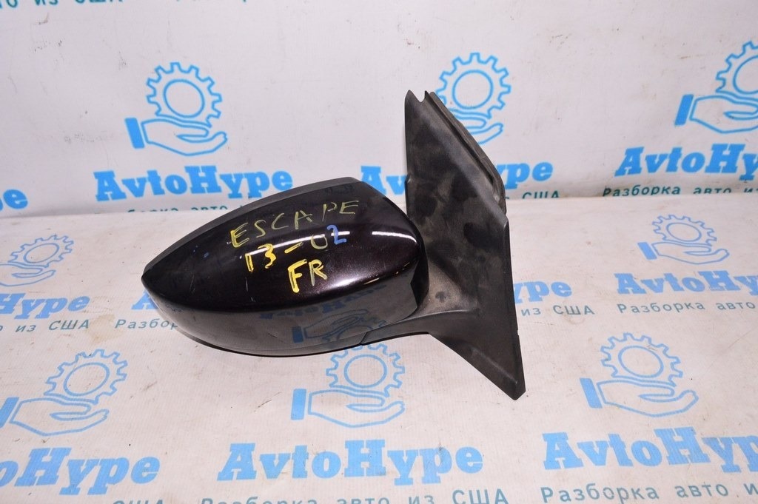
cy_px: 252
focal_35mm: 27
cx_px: 379
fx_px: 568
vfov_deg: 47.9
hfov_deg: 67.4
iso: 1600
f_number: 8
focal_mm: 18
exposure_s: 1/200
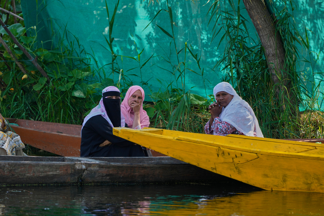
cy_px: 108
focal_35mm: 400
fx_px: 3599
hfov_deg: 5.2
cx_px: 162
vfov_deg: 3.4
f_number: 5.6
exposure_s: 1/500
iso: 400
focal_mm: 400
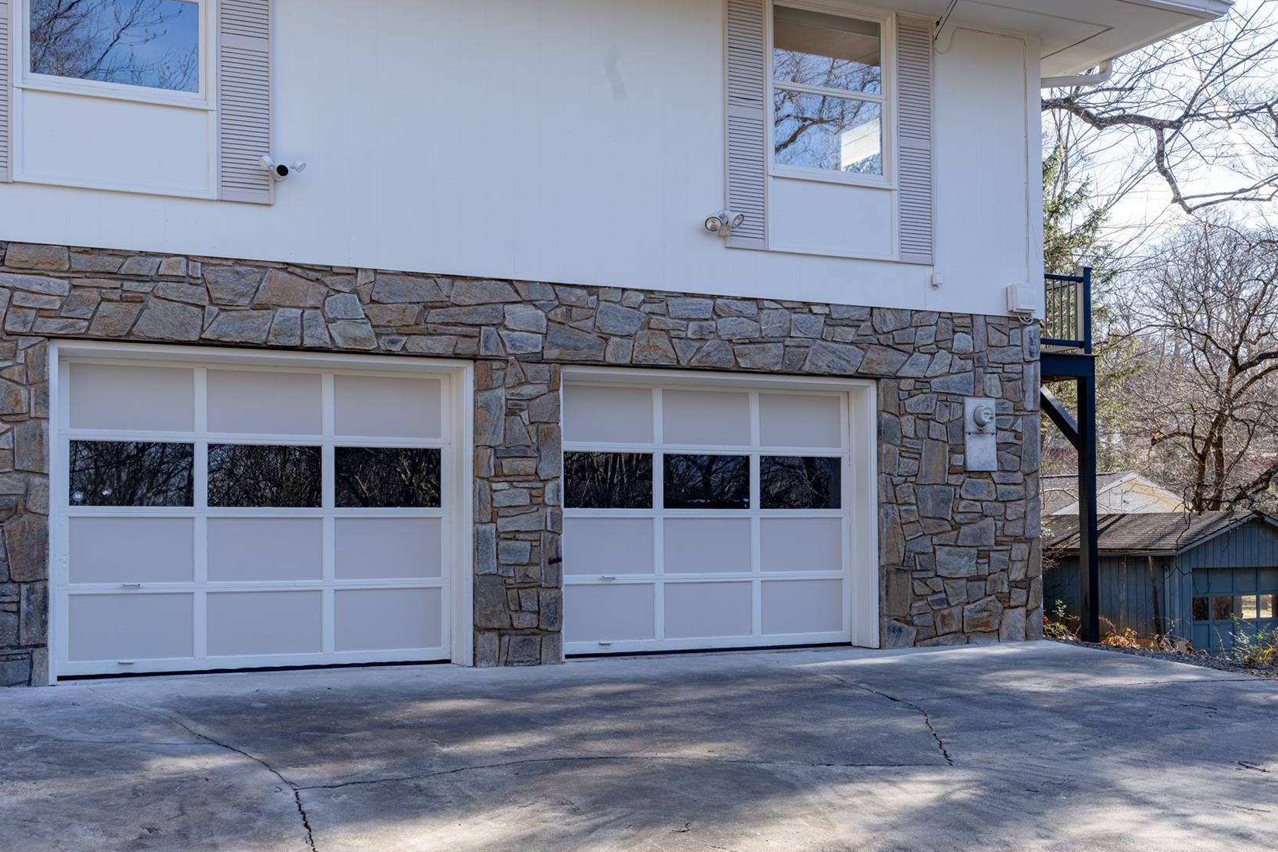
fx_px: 1278
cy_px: 497
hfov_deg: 52.9
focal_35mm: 36
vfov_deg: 36.8
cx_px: 530
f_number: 11
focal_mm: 29
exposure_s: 1/320
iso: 200
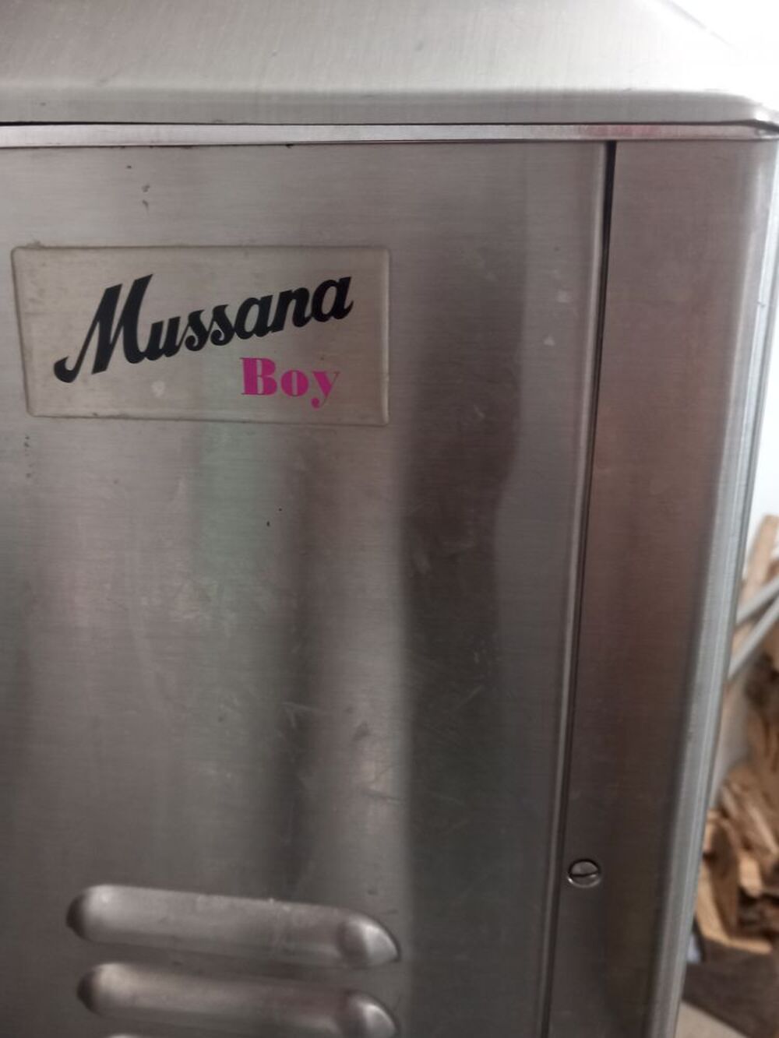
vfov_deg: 65.3
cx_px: 390
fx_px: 810
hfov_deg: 51.4
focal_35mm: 27
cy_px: 519
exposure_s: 1/25
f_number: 1.8
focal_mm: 4
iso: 500
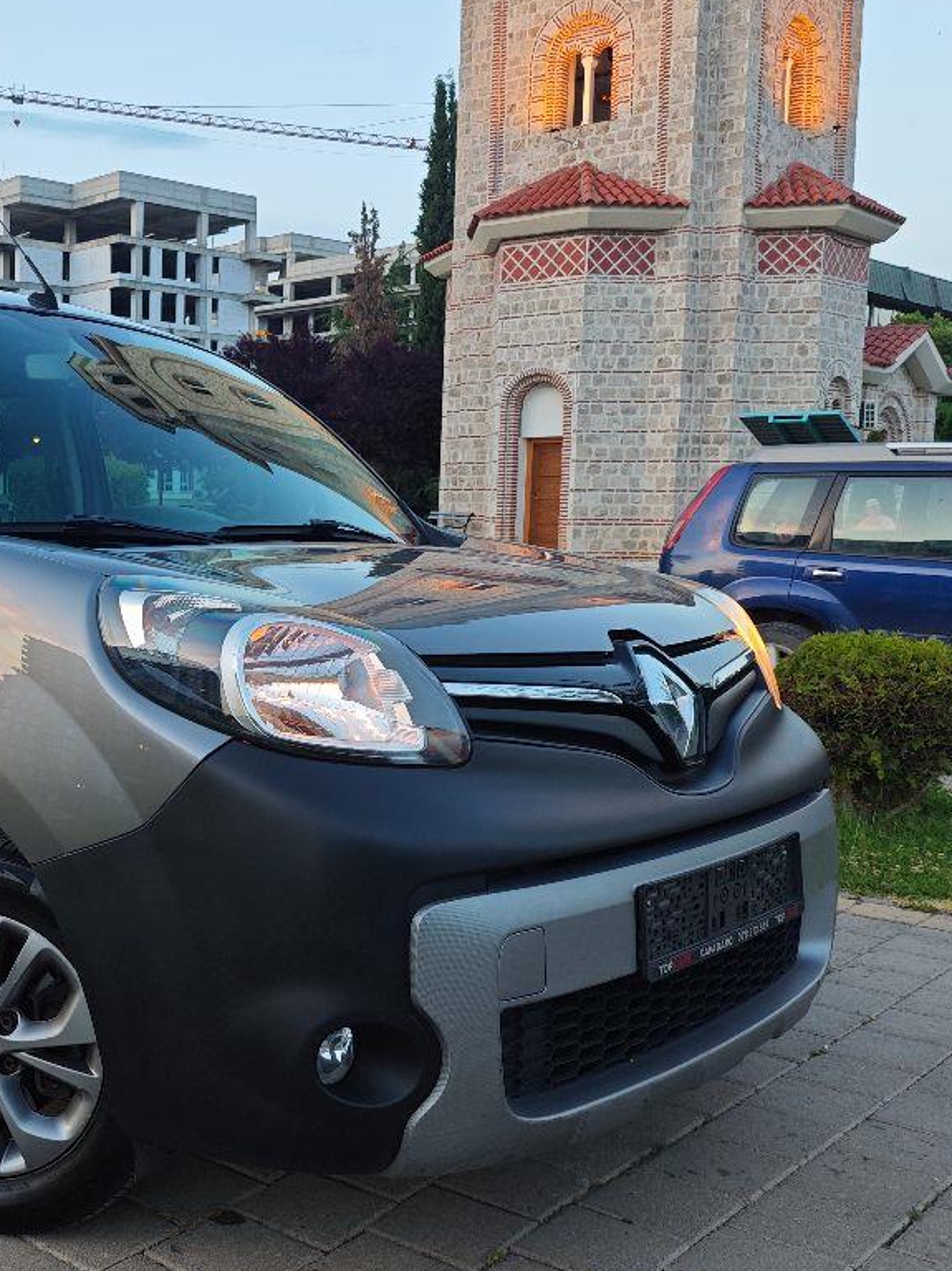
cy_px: 621
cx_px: 111
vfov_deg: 51.4
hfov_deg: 37.3
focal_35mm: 36
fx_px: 1320
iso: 125
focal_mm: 6.55
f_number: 1.6
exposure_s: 1/100
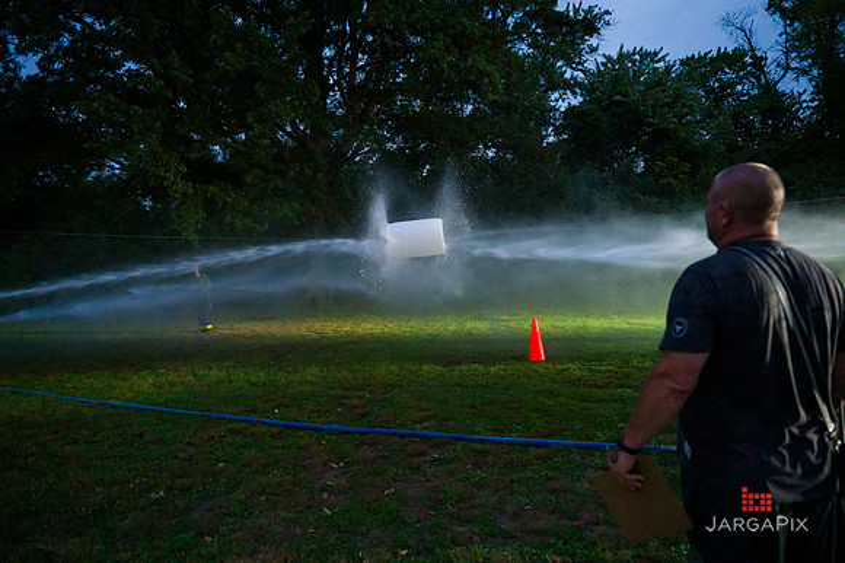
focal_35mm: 24
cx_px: 422
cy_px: 282
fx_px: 563
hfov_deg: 73.8
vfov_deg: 53.1
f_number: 3.2
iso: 6400
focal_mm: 24
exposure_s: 1/200
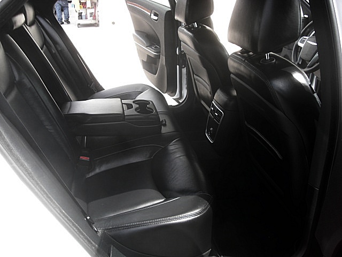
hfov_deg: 51.4
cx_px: 171
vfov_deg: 39.7
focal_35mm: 36
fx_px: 356
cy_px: 128
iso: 50
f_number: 2.8
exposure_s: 1/100
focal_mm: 6.3
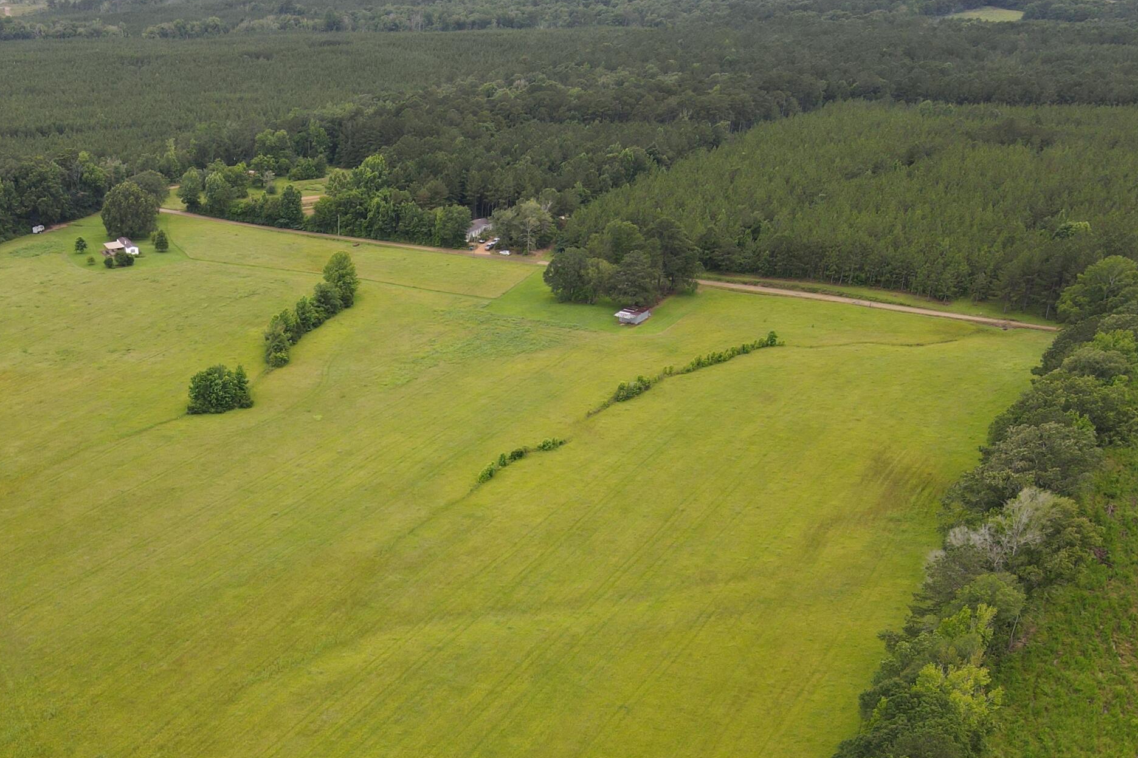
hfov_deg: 47.0
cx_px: 314
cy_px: 579
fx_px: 1264
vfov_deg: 32.7
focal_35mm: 40
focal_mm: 4.5
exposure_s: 1/160
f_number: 2.8
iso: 100
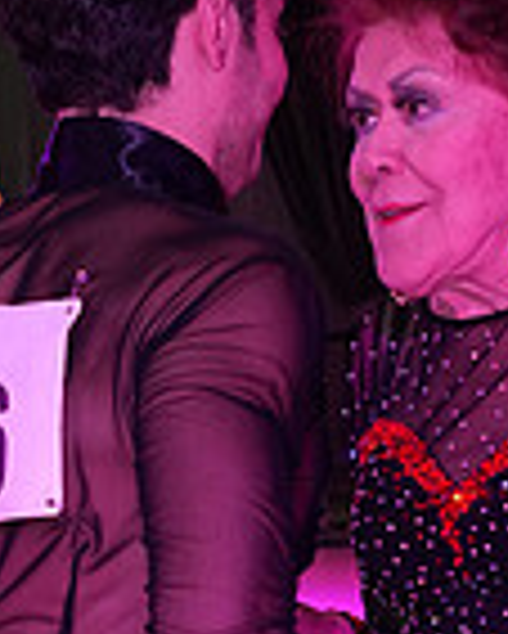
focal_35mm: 189
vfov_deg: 10.0
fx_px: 3548
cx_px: 357
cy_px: 872
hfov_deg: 8.2
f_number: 6.3
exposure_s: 1/250
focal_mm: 49
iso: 2500
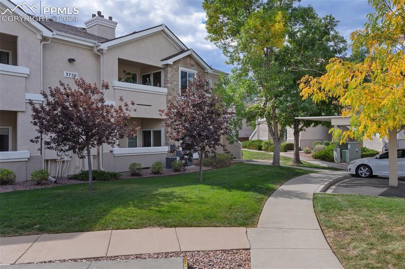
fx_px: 315
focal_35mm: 28
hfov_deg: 65.5
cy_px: 134
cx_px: 202
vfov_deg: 46.4
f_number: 11
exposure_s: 1/5
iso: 100
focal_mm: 28
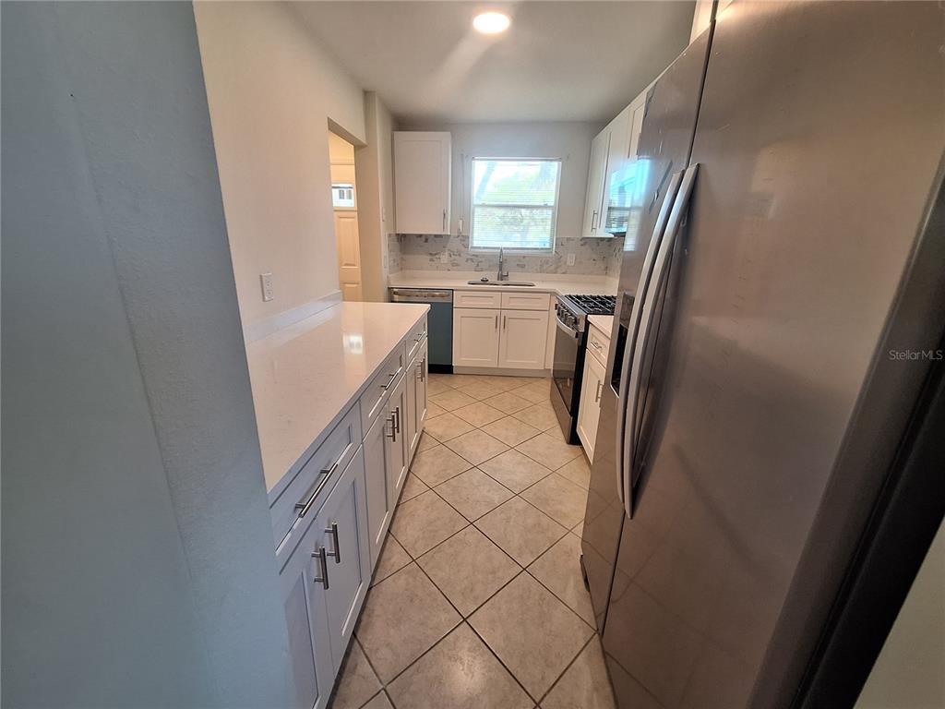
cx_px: 472
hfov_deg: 106.2
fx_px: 355
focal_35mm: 13
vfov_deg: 89.9
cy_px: 354
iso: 100
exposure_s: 1/40
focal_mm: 1.74
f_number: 2.2
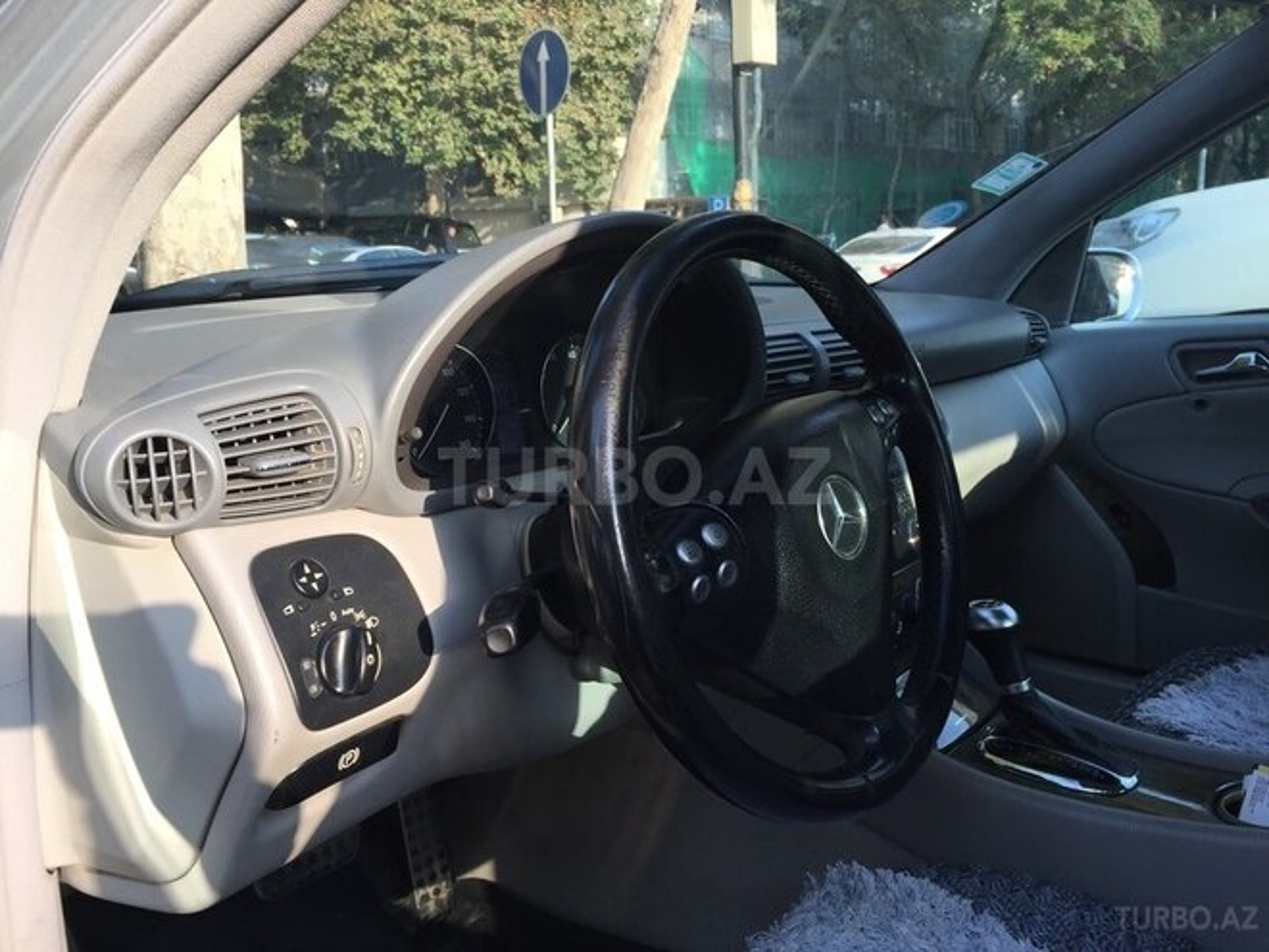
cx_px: 634
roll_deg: +1.0
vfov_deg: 48.2
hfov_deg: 61.7
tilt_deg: -14.5
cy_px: 476
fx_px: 1063
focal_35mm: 29
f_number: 2.2
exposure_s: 1/284
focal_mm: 4.15
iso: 32
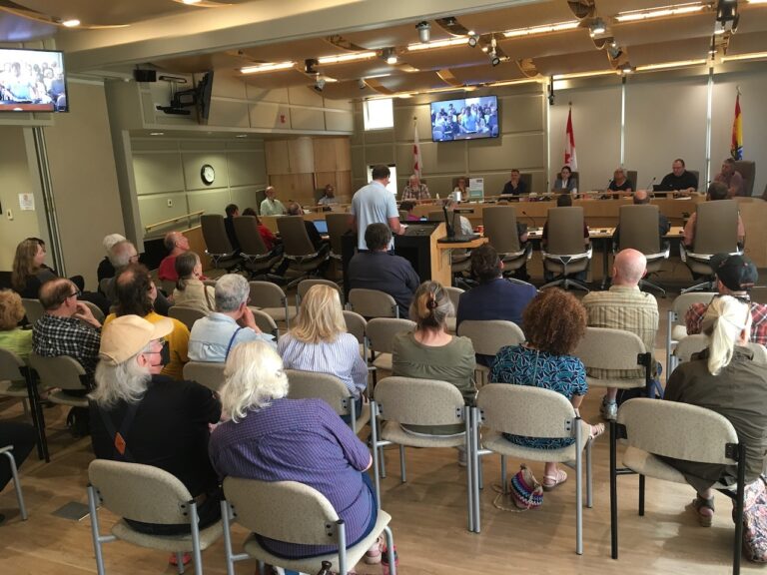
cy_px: 288
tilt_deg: -12.9
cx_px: 384
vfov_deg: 48.2
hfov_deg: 61.7
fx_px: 643
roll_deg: +2.8
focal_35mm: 29
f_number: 2.2
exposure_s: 1/30
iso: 80
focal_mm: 4.15
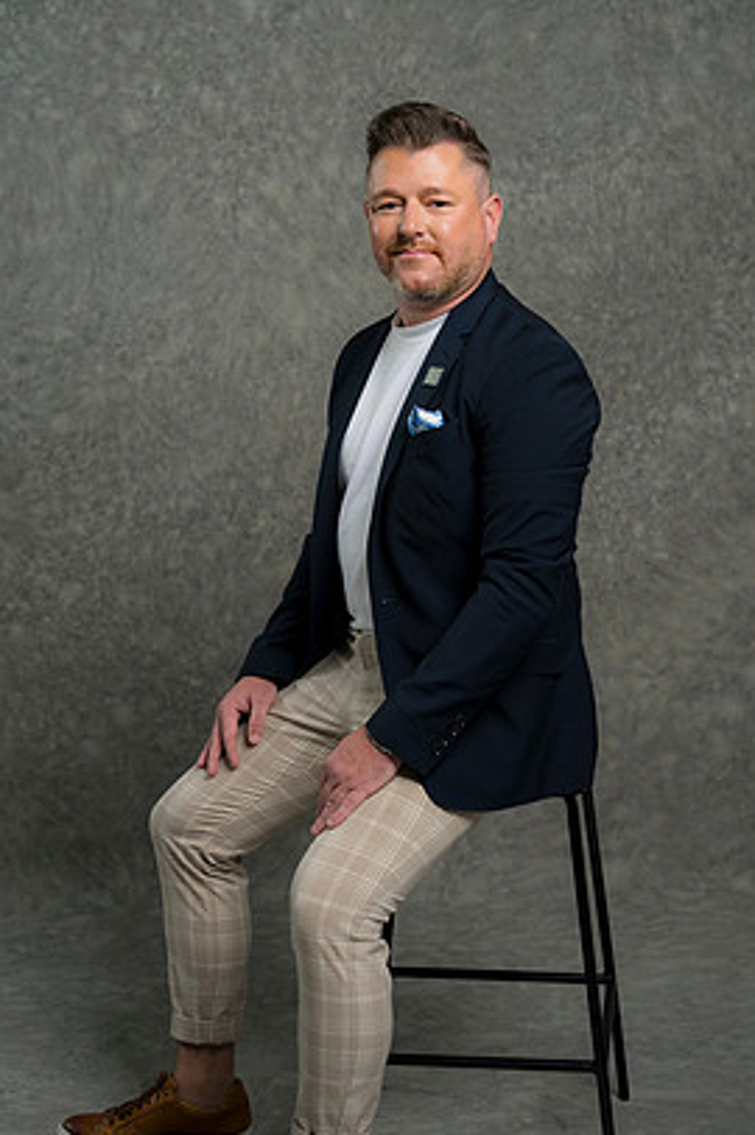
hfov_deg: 22.2
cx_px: 394
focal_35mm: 61
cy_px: 581
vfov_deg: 32.9
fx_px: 1922
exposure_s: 1/160
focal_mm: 55
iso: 125
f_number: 4
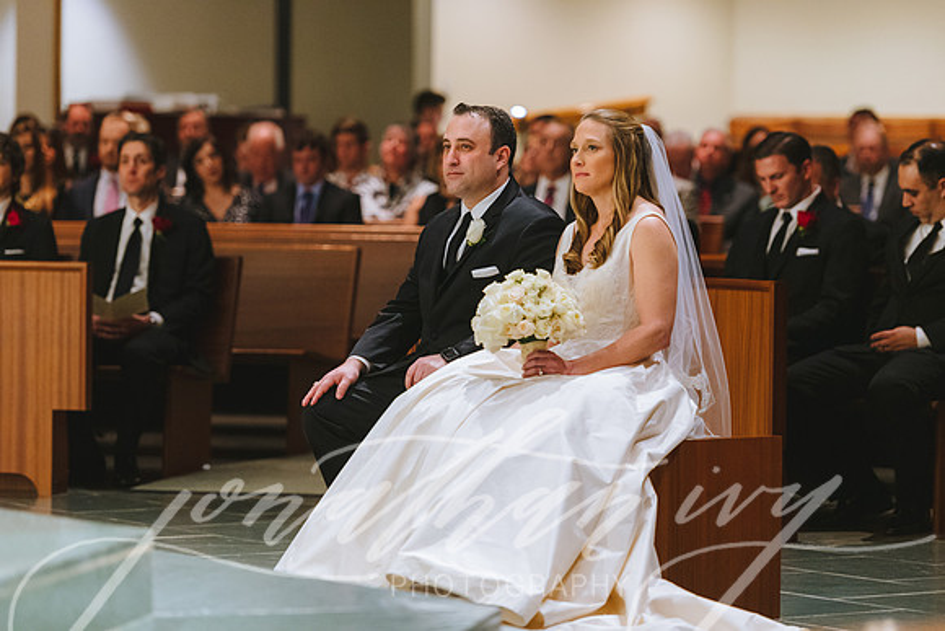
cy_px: 316
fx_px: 3807
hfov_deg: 14.2
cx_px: 472
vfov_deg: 9.5
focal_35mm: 145
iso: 3200
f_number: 2.8
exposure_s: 1/160
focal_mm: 145
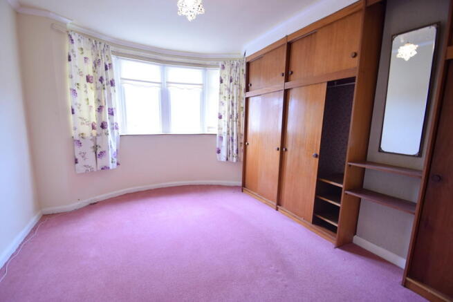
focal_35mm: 15
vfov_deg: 77.4
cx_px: 226
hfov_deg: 100.4
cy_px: 151
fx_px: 189
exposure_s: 1/60
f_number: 4
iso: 720
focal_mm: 10
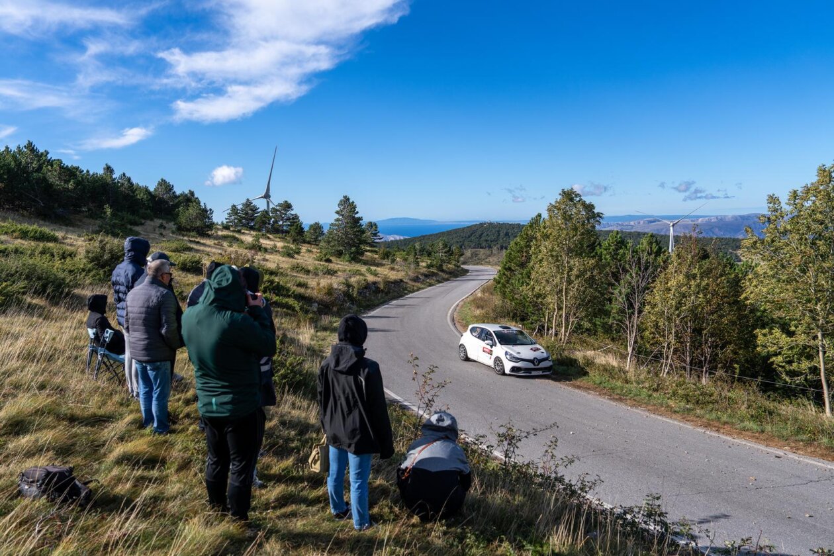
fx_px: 603
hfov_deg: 69.2
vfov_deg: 49.5
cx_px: 383
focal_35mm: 26
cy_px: 301
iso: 160
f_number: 4
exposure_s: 1/2500
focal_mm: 24
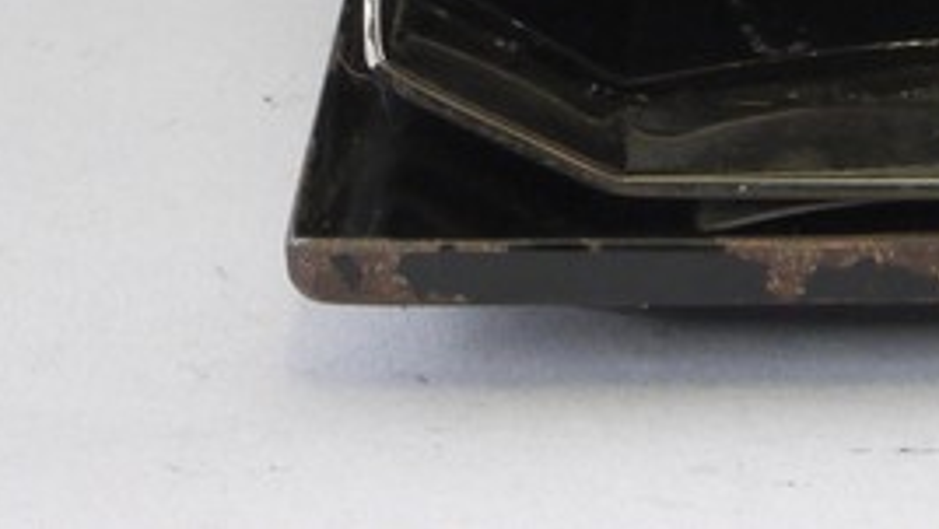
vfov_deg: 4.8
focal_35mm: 244
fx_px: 6078
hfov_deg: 8.8
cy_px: -1044
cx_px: 1013
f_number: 10
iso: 400
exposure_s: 1/8
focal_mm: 25
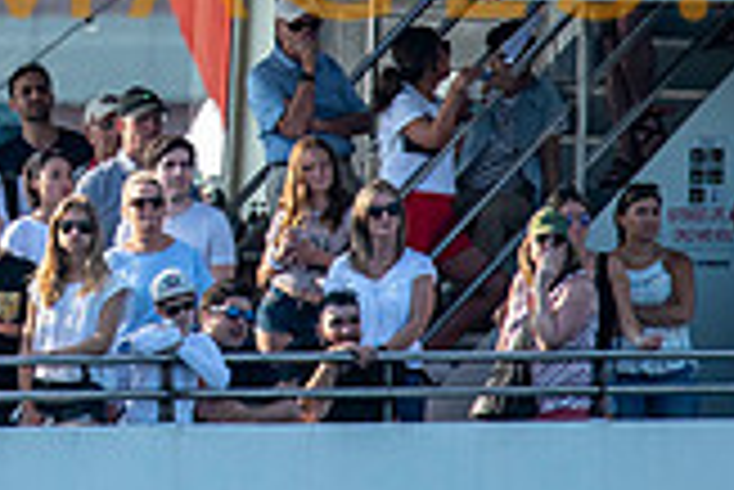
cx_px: -99
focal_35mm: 2243
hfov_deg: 0.9
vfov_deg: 0.6
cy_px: -74
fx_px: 45772
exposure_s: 1/1000
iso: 500
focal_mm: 420
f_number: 5.6
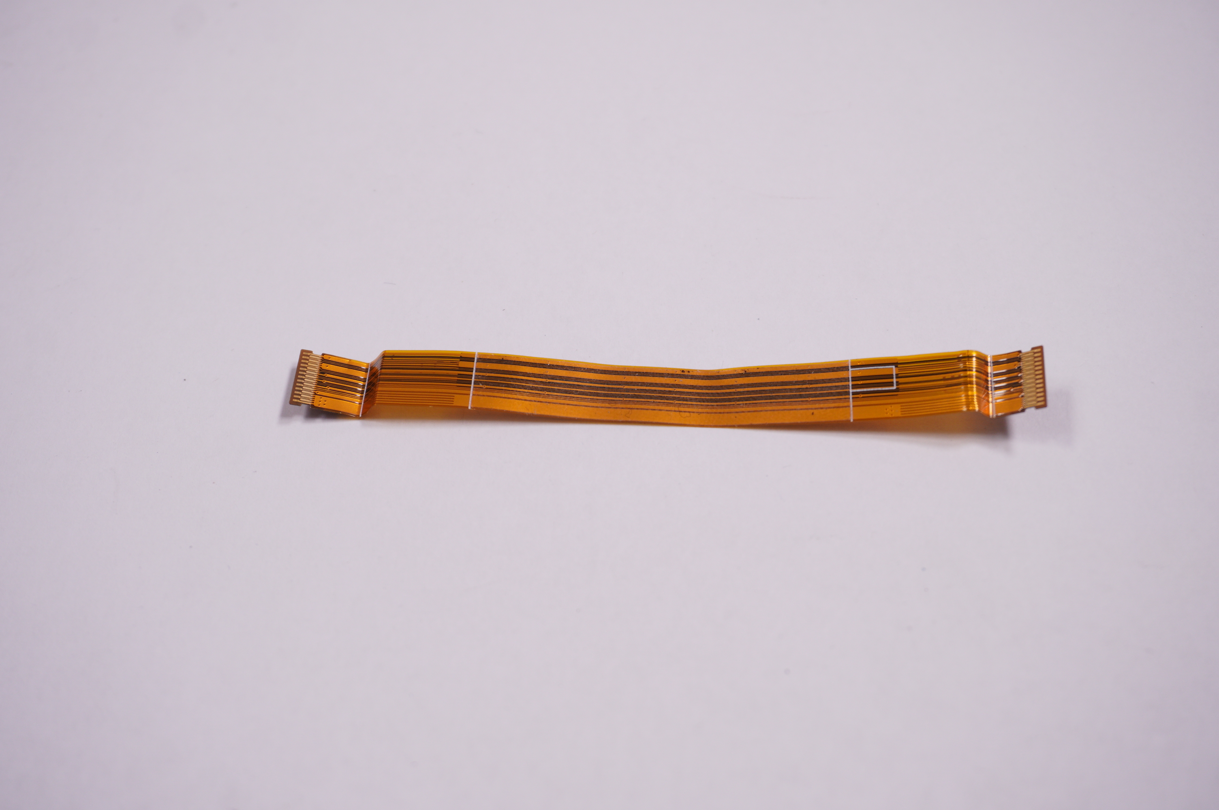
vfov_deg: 28.0
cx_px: 610
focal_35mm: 48
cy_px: 405
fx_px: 1624
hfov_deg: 41.1
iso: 200
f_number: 5.6
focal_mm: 32
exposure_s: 1/250
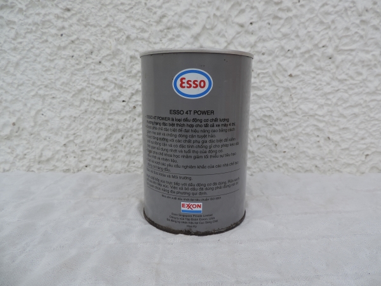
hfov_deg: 71.6
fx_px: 264
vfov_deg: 56.8
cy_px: 143
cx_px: 190
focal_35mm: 24
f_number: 3
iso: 80
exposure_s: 1/500
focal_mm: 4.3
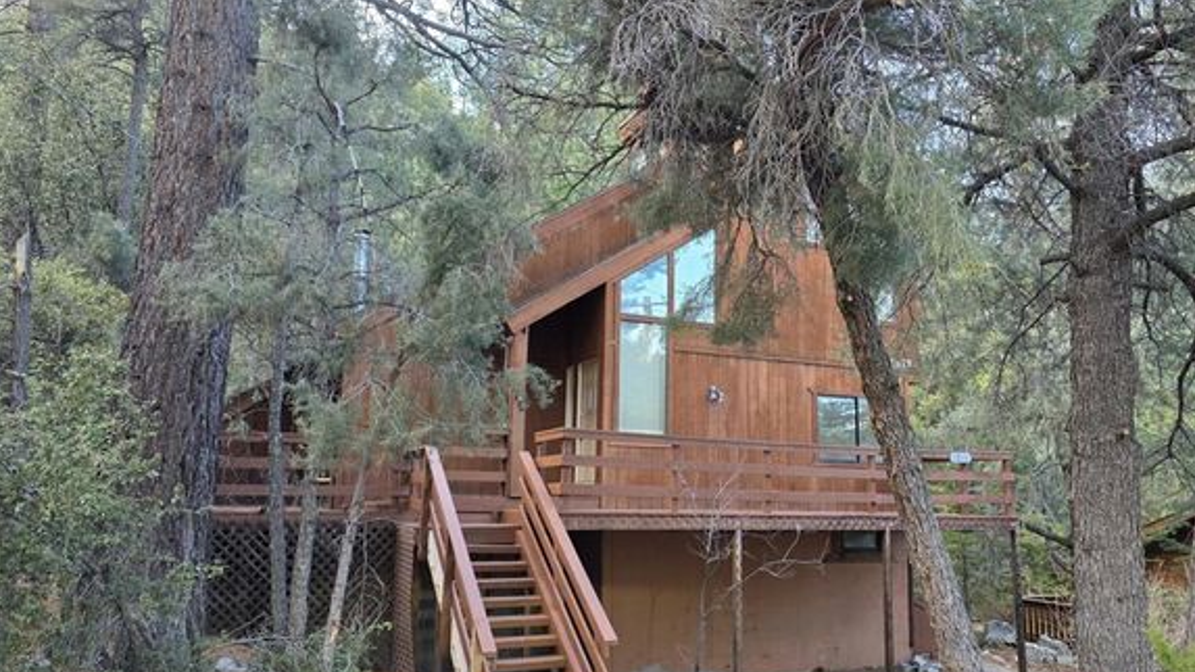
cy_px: 363
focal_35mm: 28
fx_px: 887
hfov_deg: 67.7
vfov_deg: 41.4
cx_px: 663
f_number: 1.7
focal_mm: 6.3
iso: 160
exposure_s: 1/180
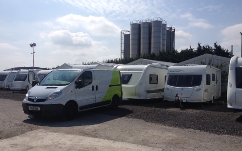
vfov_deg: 33.5
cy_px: 86
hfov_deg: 51.6
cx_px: 123
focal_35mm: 38
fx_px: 251
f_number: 2.4
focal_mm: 4.28
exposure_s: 1/4255
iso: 50
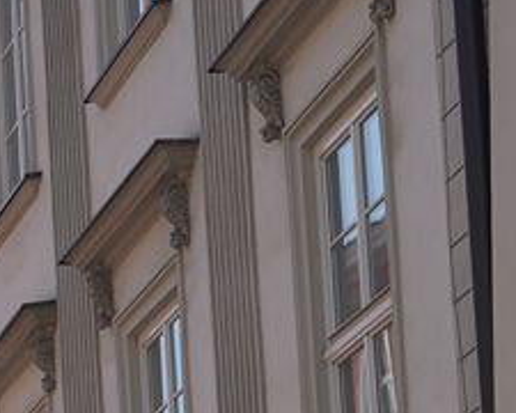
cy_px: 915
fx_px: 3054
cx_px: -656
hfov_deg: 8.9
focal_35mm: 200
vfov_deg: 7.3
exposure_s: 1/100
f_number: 13
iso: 100
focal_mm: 24
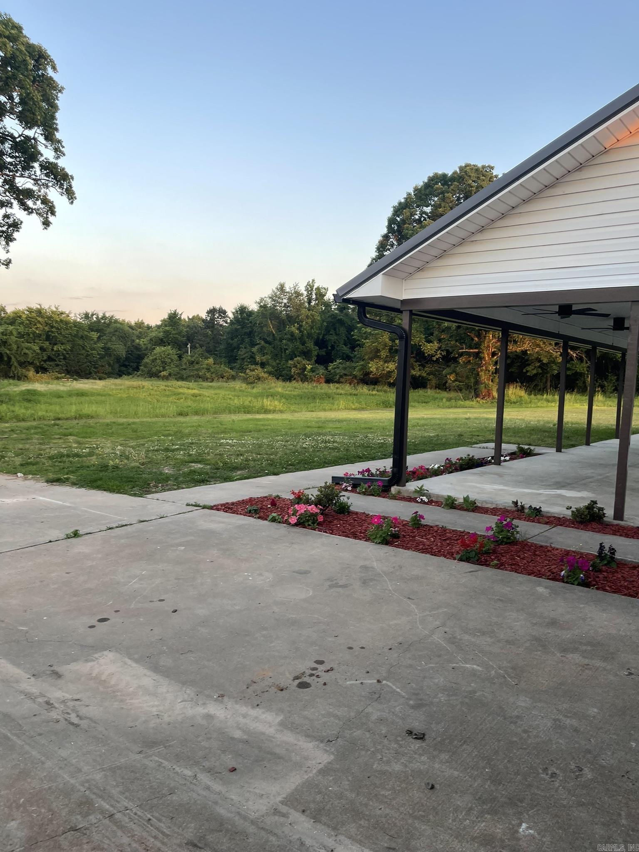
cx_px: 320
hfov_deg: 54.9
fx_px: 615
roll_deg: -5.5
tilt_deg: -4.7
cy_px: 426
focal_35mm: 25
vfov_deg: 69.4
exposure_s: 1/216
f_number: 1.6
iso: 32
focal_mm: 5.1
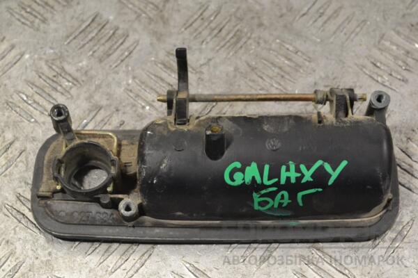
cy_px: 139
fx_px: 906
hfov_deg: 26.0
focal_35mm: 78
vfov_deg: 17.5
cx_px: 209
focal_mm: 52
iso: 3200
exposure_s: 1/250
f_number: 8
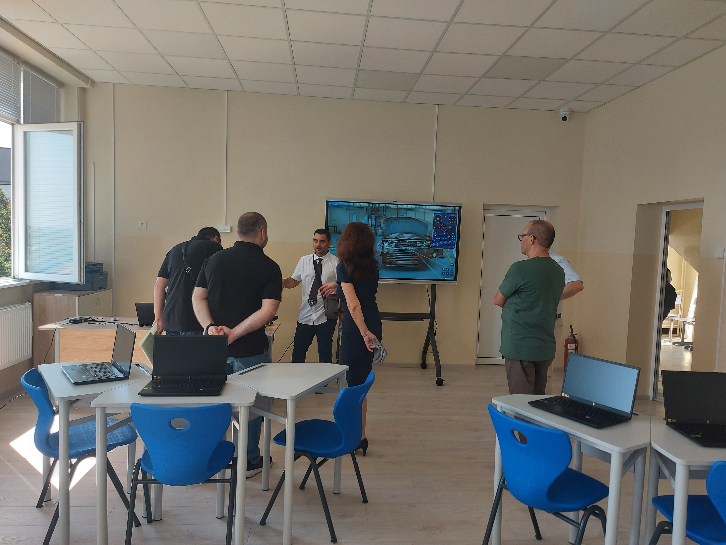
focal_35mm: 24
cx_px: 363
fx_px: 503
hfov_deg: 71.6
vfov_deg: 56.8
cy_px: 272
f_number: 1.8
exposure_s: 1/100
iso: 50
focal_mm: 5.23
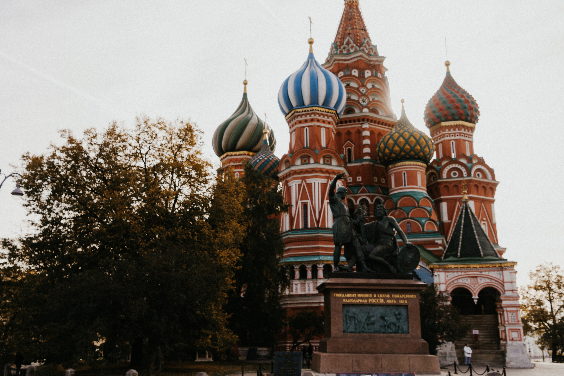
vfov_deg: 38.6
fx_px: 537
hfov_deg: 55.4
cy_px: 189
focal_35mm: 34
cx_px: 272
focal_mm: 32
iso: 100
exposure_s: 1/160
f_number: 6.3
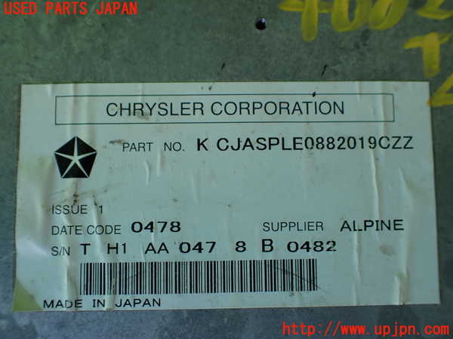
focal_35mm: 30
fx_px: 393
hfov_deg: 60.0
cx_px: 226
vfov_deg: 46.8
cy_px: 170
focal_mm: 5.4
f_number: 2.3
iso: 100
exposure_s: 1/160
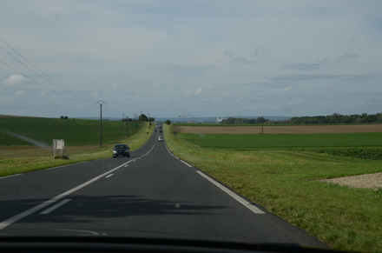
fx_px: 699
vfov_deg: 20.5
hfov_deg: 30.6
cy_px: 126
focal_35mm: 66
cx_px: 191
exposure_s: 1/320
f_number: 9
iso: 125
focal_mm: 44
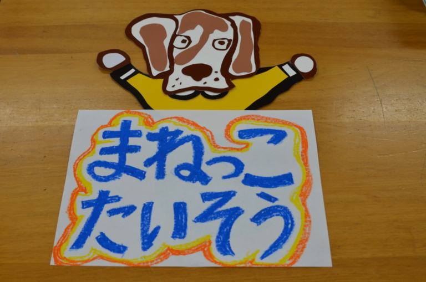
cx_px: 213
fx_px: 496
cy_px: 141
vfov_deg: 31.8
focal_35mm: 42
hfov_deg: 46.5
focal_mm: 28
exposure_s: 1/100
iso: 400
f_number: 5.6
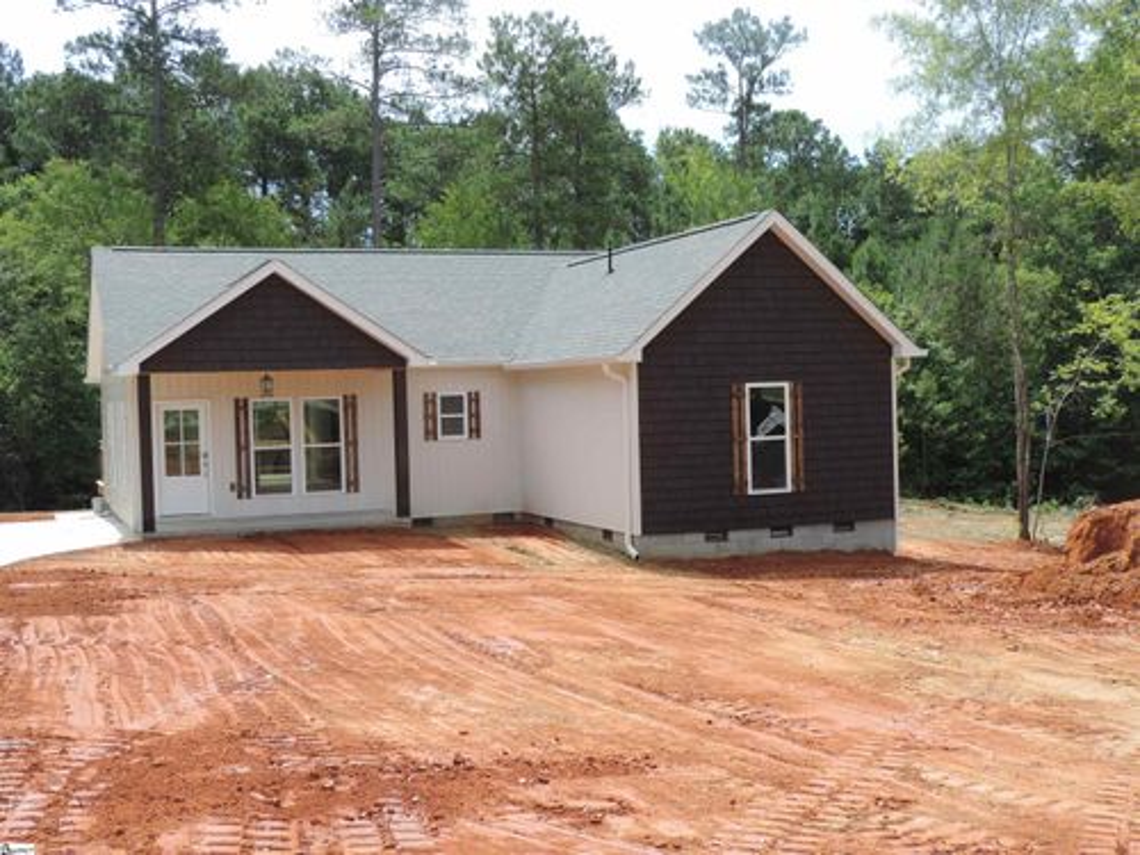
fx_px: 1416
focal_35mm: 43
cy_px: 428
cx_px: 570
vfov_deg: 33.6
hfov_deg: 43.9
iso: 80
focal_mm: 7.6
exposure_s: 1/400
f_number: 3.4
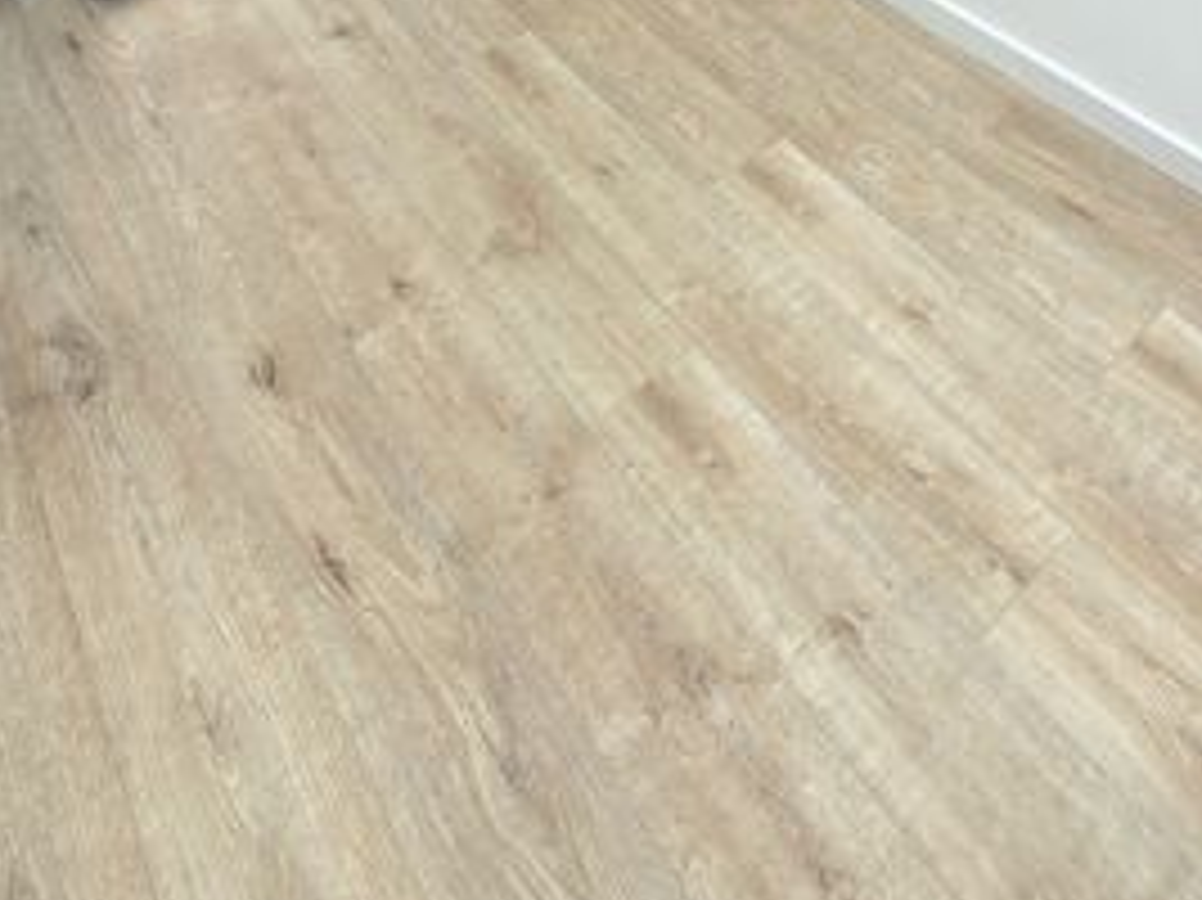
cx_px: 756
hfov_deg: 52.1
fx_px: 1215
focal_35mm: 35
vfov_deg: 28.6
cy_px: -407
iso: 64
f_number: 2.2
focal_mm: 2.22
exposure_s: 1/53
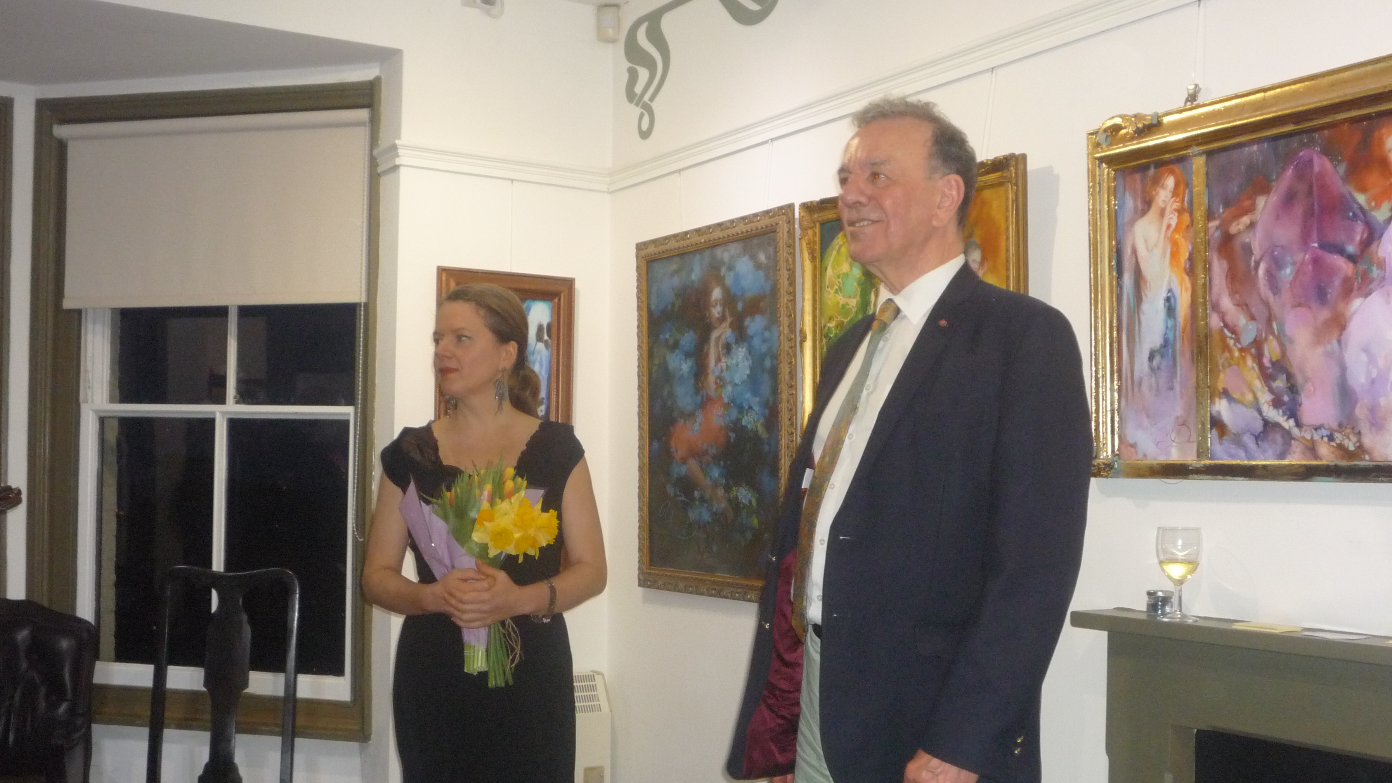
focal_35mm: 41
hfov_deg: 49.4
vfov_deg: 28.9
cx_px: 699
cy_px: 500
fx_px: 1513
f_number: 4
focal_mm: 6.5
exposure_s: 1/30
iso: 400
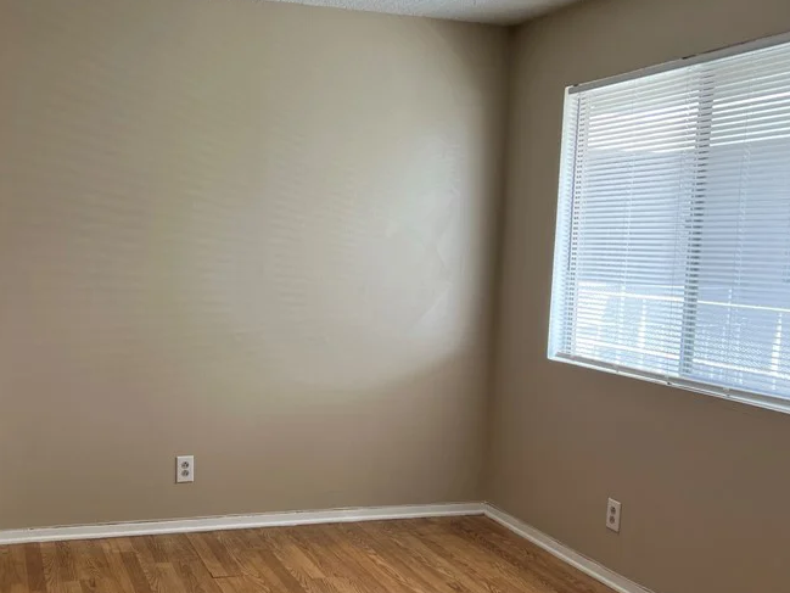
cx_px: 285
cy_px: 343
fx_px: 936
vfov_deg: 35.1
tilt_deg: -6.9
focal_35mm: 41
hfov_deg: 45.3
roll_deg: -1.2
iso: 100
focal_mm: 5.7
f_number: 1.5
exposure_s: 1/120
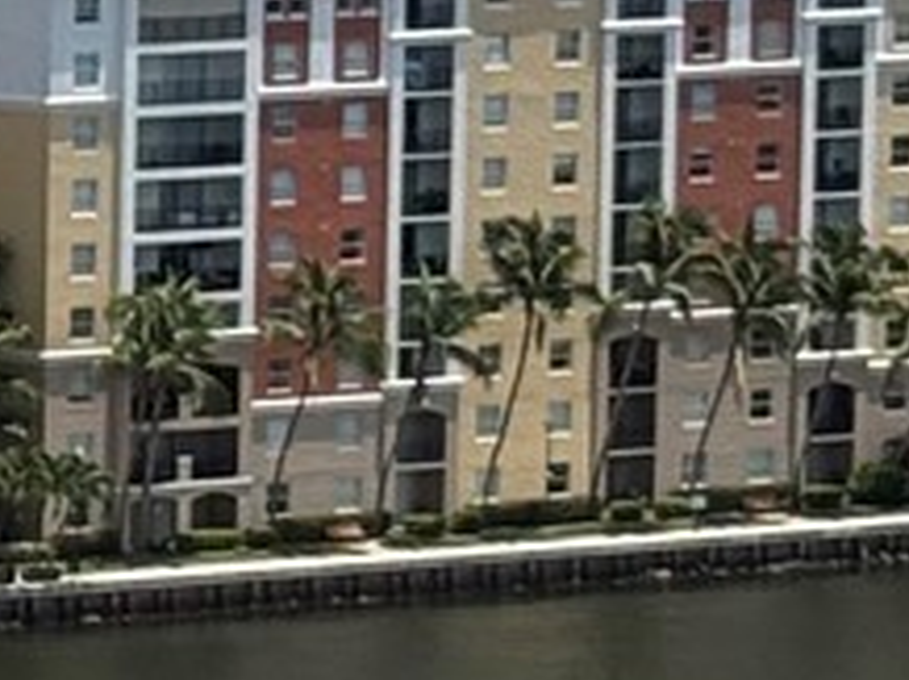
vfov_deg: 4.2
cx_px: -1935
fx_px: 9259
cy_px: 626
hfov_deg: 5.3
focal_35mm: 353
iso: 64
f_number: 1.78
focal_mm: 6.76
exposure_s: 1/4878
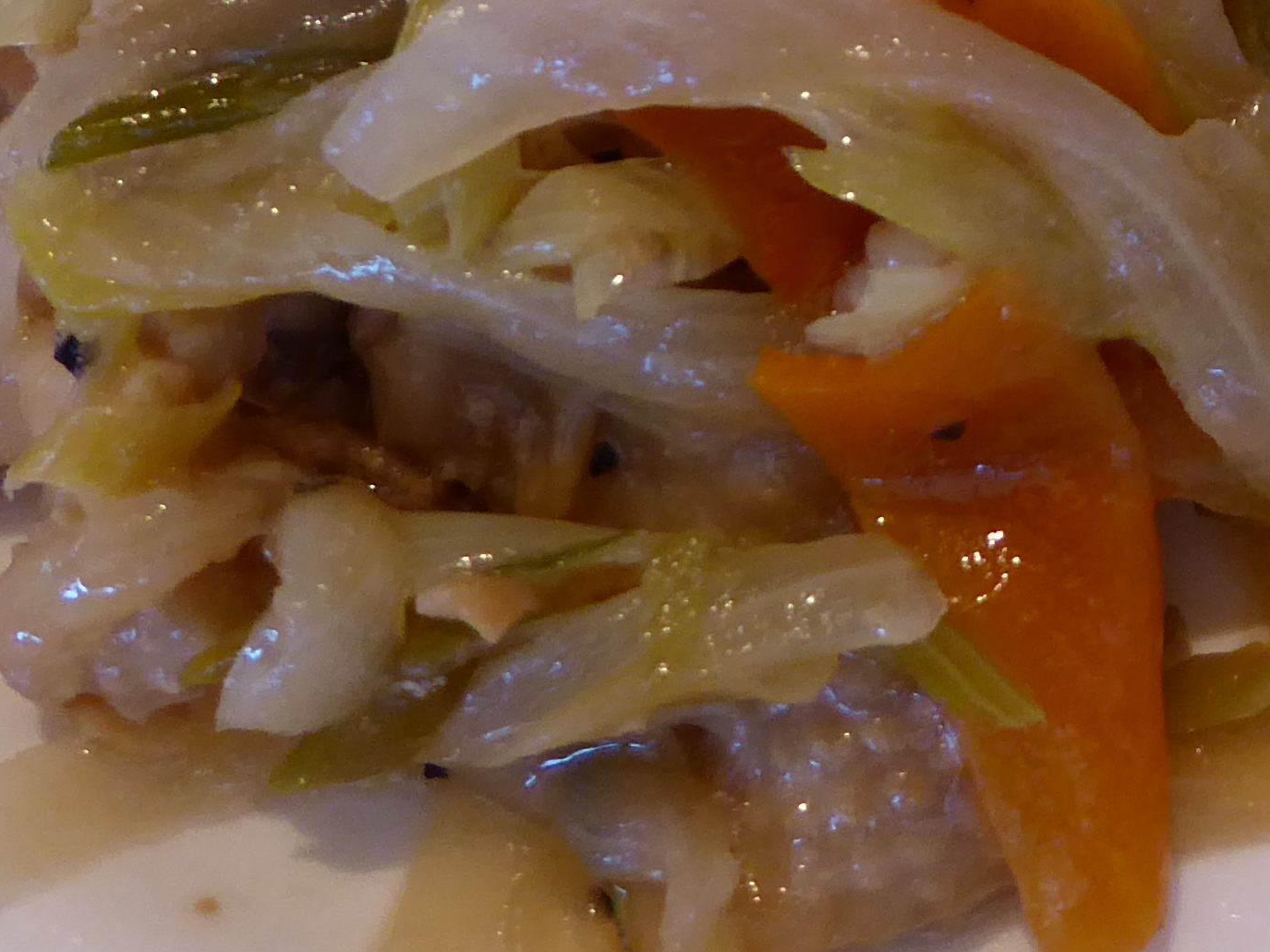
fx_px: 3265
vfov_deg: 16.2
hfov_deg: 21.3
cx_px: 1253
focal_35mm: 89
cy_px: -48
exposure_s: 1/60
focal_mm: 4.3
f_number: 3.3
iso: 200
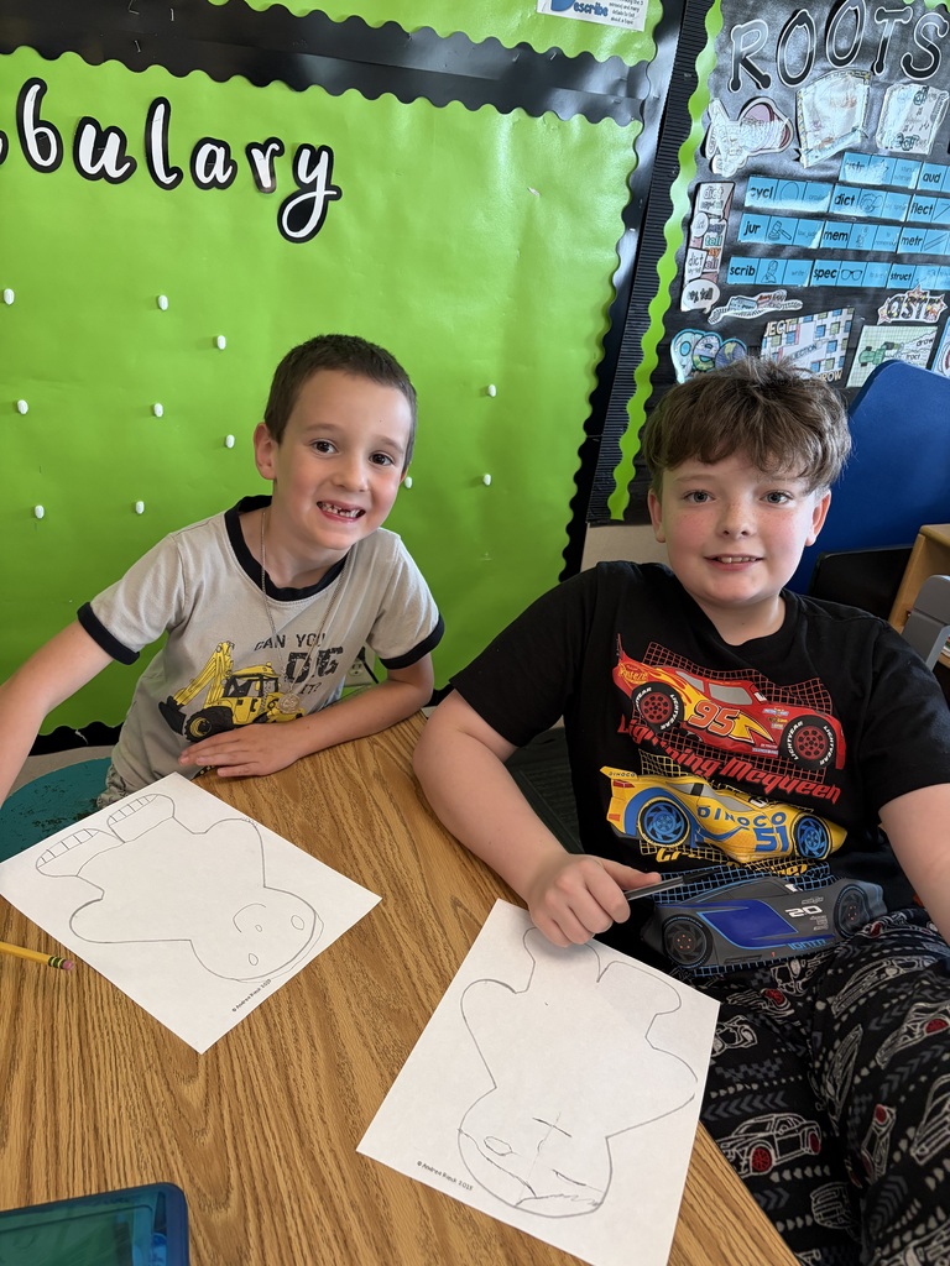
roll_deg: -7.5
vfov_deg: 67.3
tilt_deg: -26.9
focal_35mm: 26
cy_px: 633
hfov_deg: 53.1
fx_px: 951
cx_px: 475
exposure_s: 1/60
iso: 250
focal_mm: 5.96
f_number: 1.6
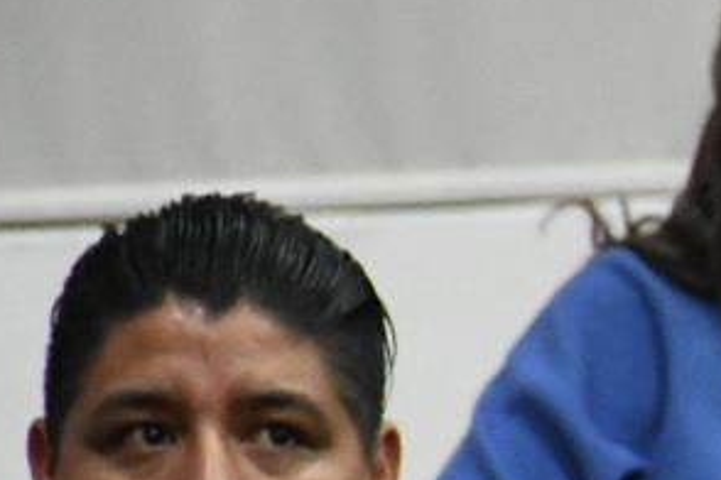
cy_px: 502
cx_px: 1913
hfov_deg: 2.4
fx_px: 17343
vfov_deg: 1.6
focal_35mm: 866
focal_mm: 105
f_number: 5.6
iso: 6400
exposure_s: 1/100
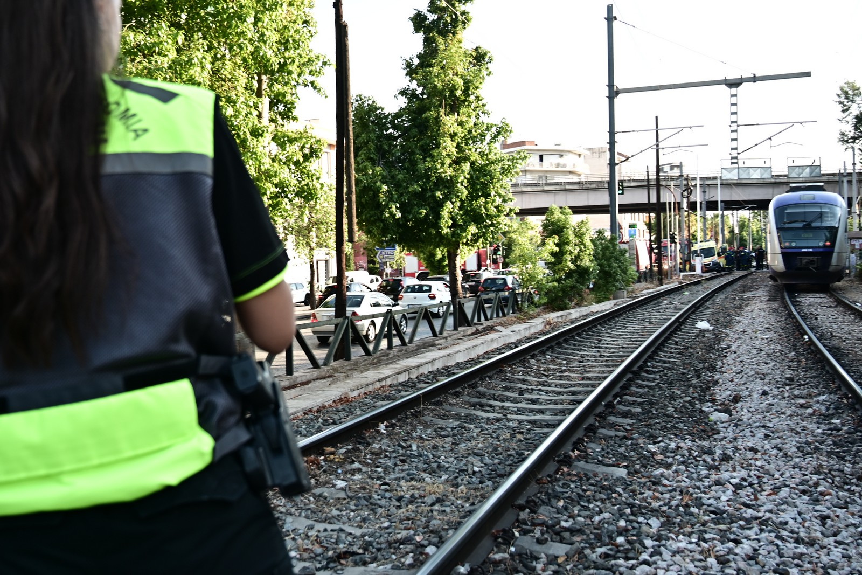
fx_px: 862
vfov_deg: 36.9
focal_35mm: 36
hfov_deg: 53.1
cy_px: 288
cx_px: 431
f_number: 4
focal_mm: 24
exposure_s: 1/400
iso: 250
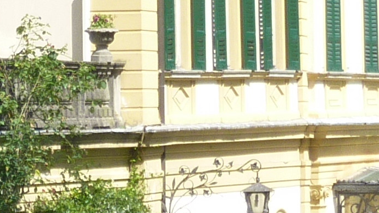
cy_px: 116
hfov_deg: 5.5
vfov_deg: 3.1
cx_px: -344
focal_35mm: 386
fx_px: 3879
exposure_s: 1/320
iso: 80
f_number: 4.1
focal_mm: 11
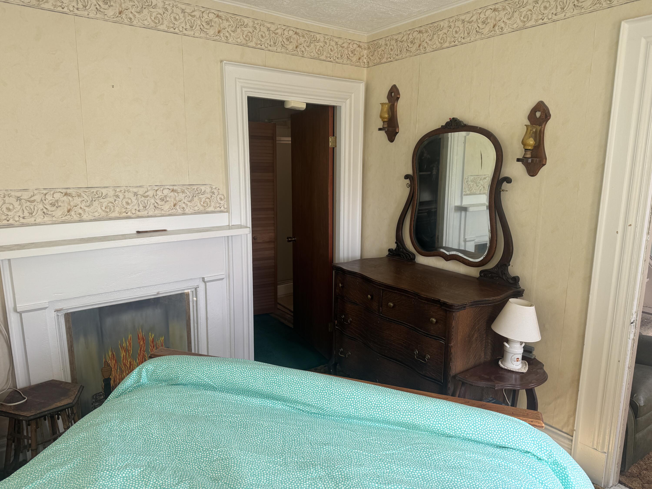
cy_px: 244
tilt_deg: -11.7
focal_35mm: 24
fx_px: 452
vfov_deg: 56.8
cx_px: 326
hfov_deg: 71.6
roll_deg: +1.0
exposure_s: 1/204
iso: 64
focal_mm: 6.76
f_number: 1.78
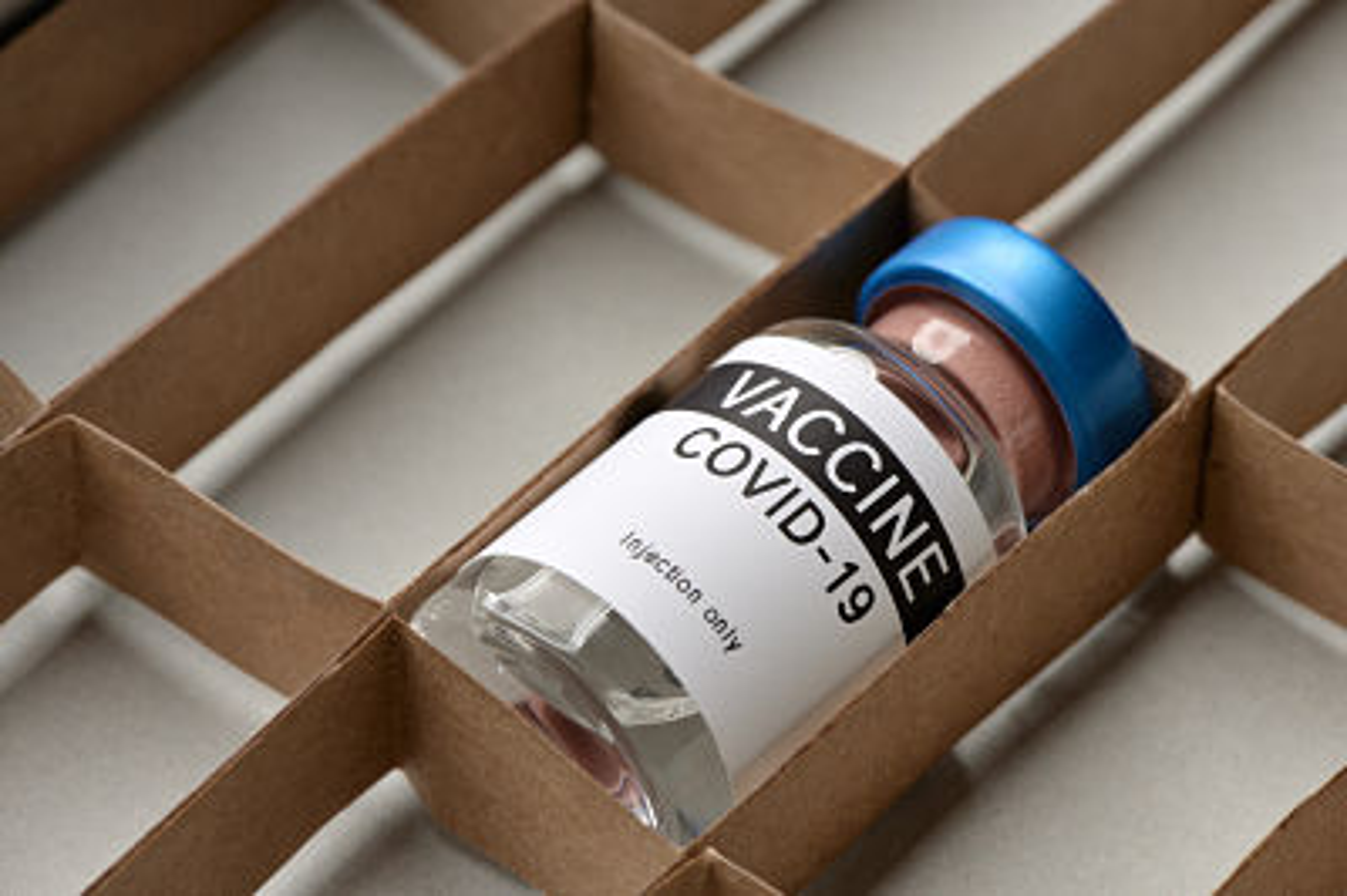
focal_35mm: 105
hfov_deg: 19.5
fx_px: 3925
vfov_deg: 13.0
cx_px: 674
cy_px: 448
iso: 100
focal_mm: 105
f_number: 16
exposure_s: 1/125
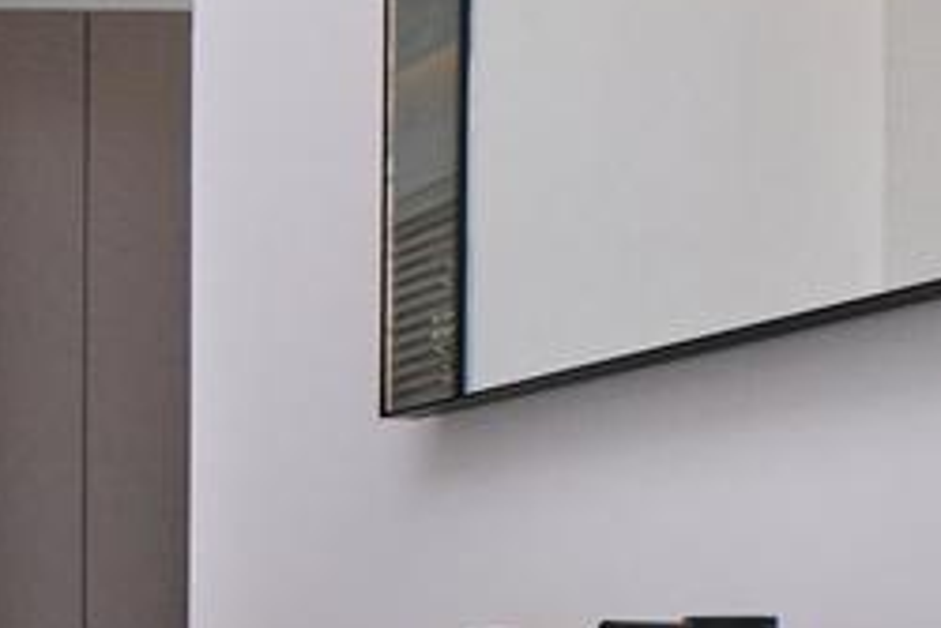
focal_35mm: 48
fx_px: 1255
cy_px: 713
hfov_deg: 27.1
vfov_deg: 25.7
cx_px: -504
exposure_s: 1/200
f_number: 10
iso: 500
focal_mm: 10
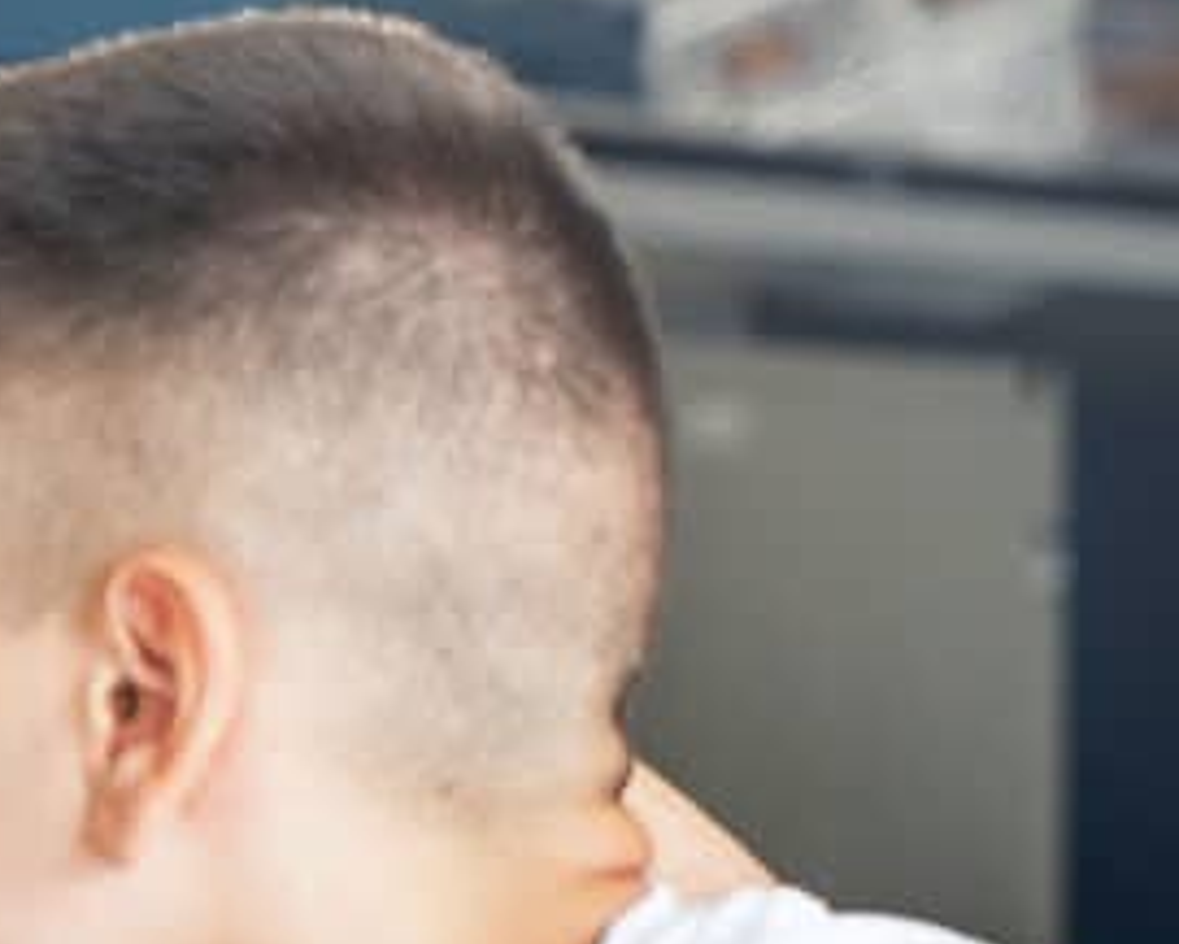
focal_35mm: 280
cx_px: -774
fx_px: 9774
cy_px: 1270
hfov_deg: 6.8
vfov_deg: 5.5
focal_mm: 65
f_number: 4
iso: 800
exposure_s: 1/160
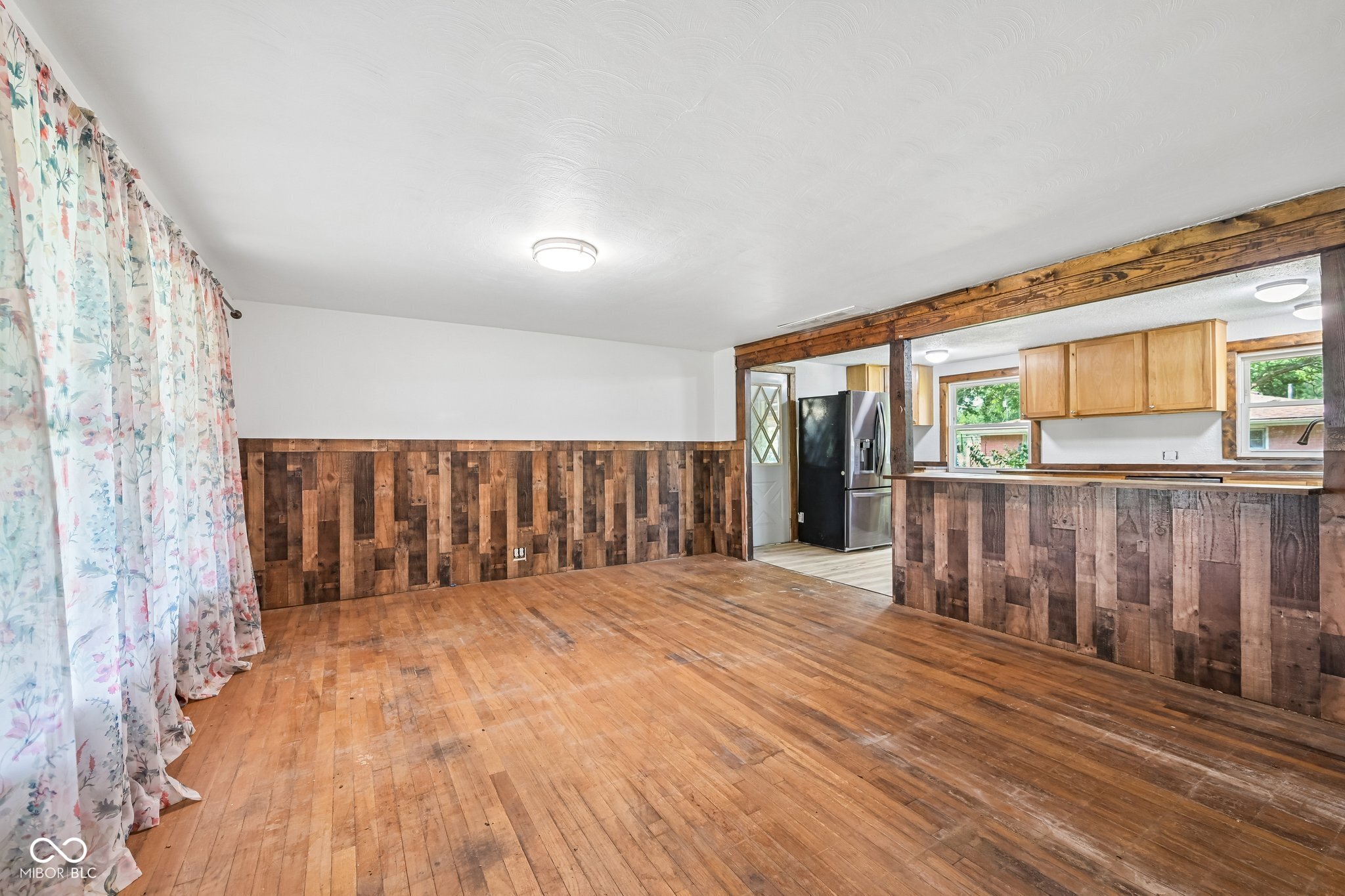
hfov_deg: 104.3
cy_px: 448
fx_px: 523
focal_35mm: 14
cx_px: 672
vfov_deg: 81.2
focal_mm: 14
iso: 400
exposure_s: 1/4
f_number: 8
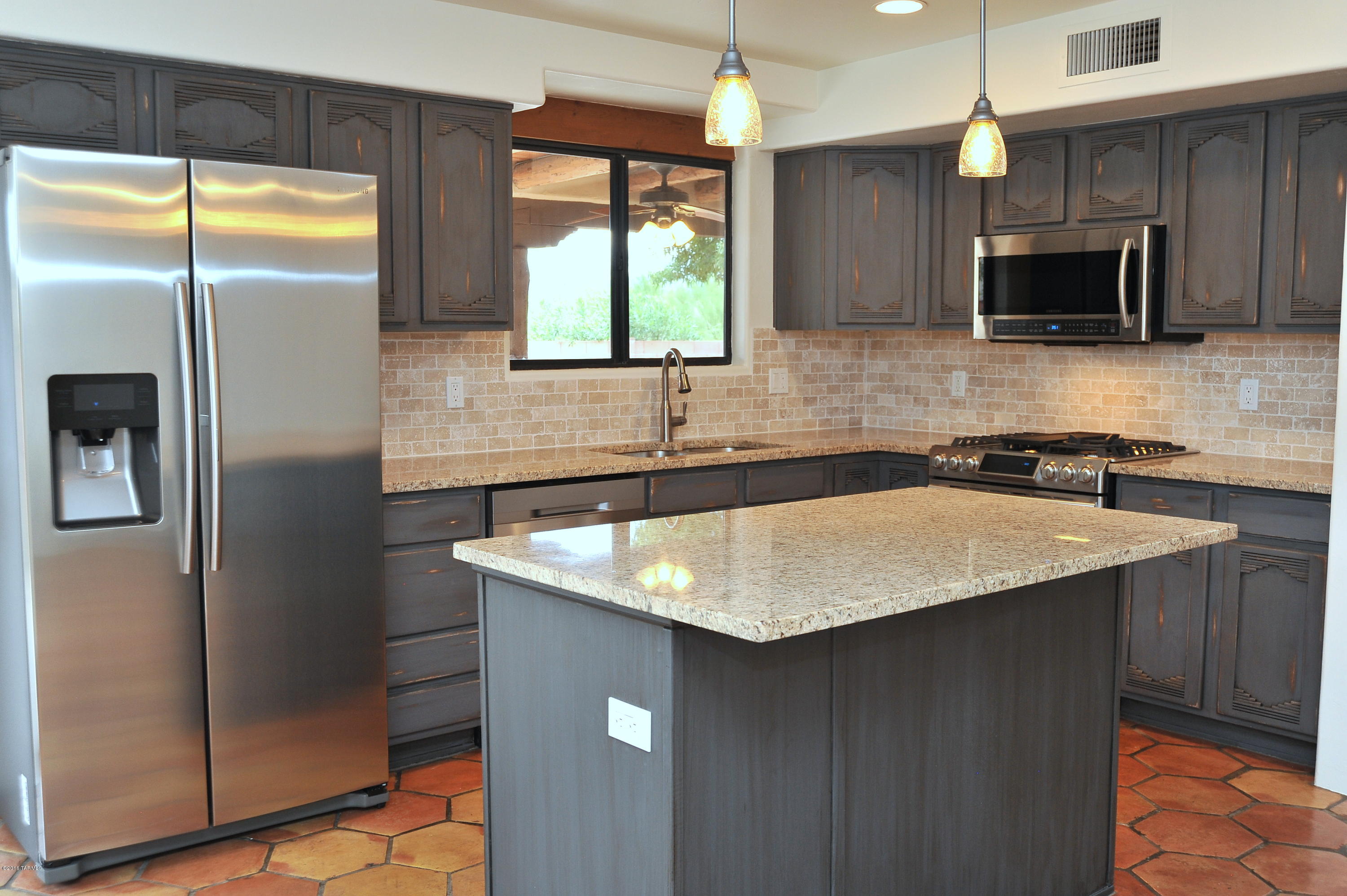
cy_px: 448
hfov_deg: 54.5
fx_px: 1309
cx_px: 674
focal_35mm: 35
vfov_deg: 37.8
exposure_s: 1/40
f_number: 6.3
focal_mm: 35
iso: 800
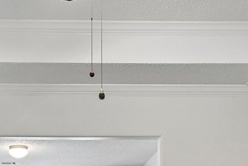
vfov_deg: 16.3
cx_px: 66
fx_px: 517
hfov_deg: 26.7
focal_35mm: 75
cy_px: 265
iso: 560
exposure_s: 1/15
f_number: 8
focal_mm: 14
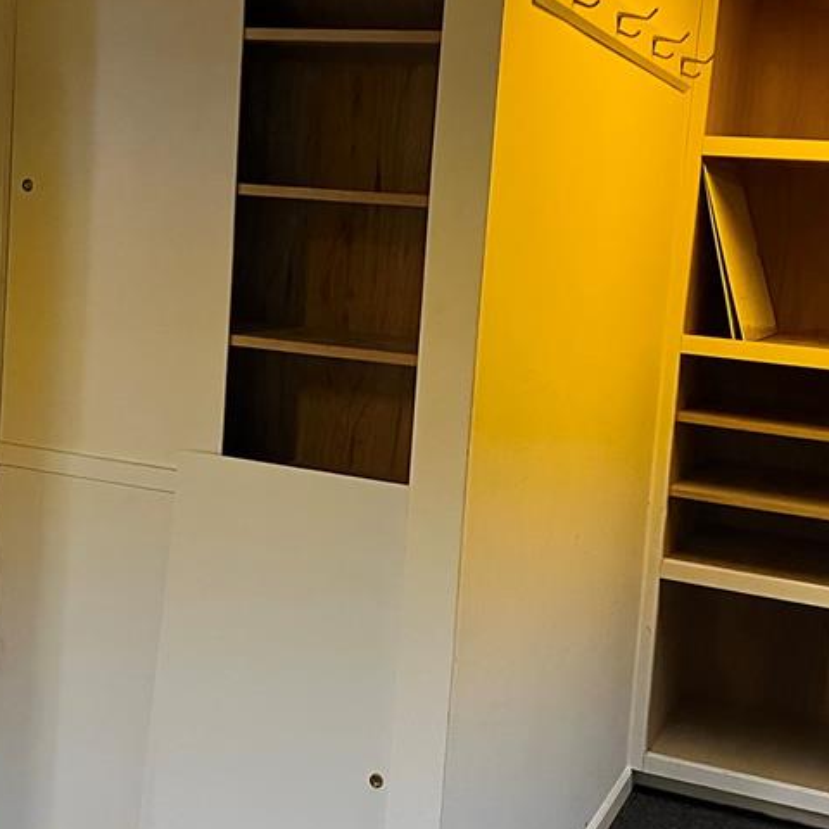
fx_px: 1328
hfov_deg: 34.7
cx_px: 390
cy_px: 366
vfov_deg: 34.6
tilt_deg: -4.5
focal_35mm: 49
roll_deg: -3.6
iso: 500
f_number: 1.5
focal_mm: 5.7
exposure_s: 1/60
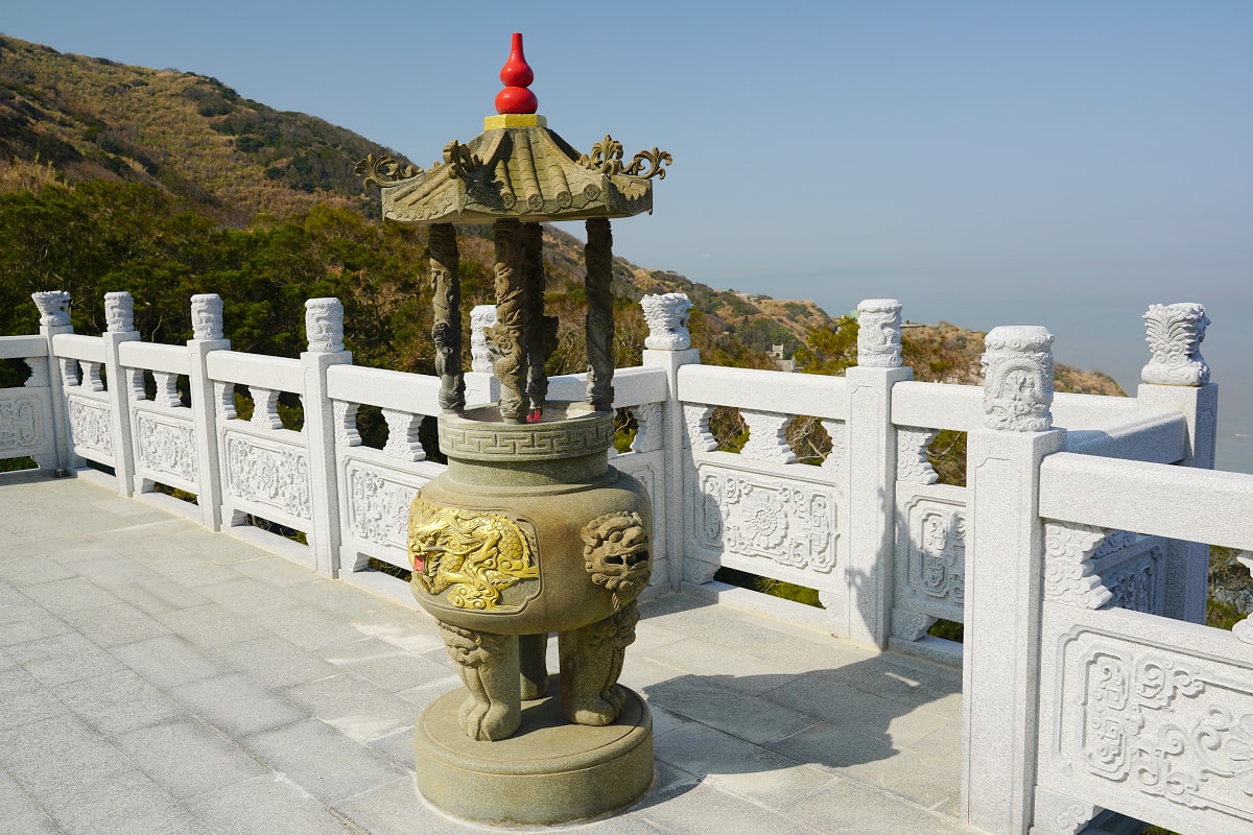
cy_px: 418
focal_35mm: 33
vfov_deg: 40.0
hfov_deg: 57.2
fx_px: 1148
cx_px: 626
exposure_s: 1/125
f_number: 9
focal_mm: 33
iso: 100
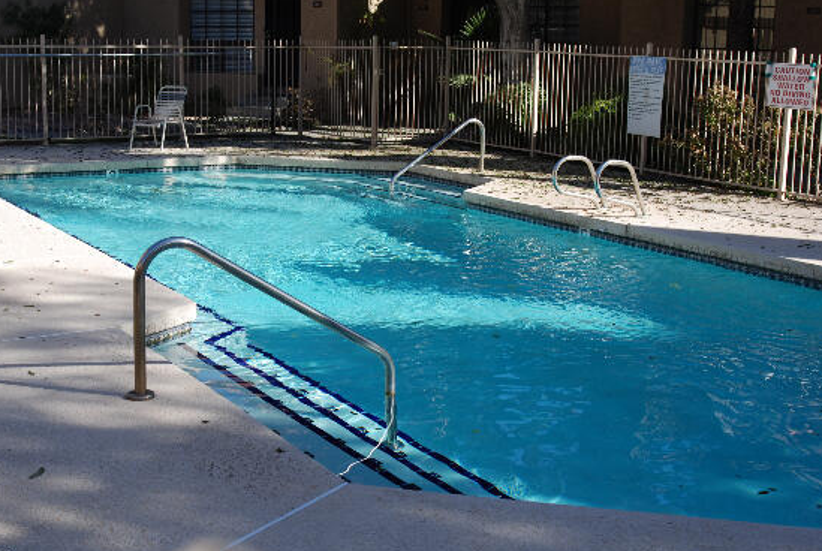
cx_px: 376
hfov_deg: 40.2
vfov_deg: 27.6
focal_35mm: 49
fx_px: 1121
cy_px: 267
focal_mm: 28
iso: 100
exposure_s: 1/200
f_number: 7.1
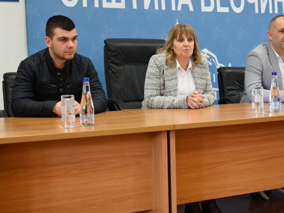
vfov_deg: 28.5
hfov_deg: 37.2
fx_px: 418
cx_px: 180
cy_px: 89
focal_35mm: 51
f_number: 4
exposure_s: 1/250
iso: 2000
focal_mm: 40
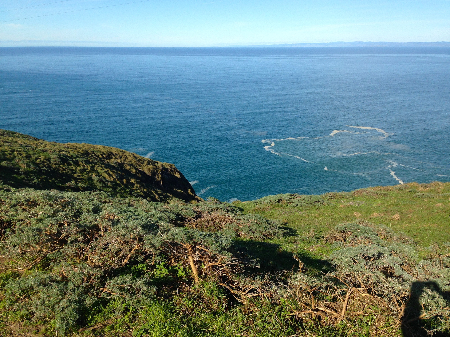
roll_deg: +0.7
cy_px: 168
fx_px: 429
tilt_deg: -16.6
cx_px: 225
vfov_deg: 42.9
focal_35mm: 33
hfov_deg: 55.4
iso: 50
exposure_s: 1/1748
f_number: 2.4
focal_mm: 4.12
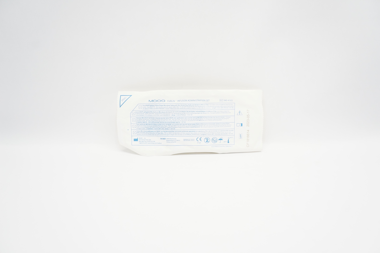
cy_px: 126
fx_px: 285
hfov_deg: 67.4
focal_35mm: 27
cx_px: 190
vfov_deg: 47.8
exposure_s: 1/60
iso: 800
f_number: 6.3
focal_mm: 18
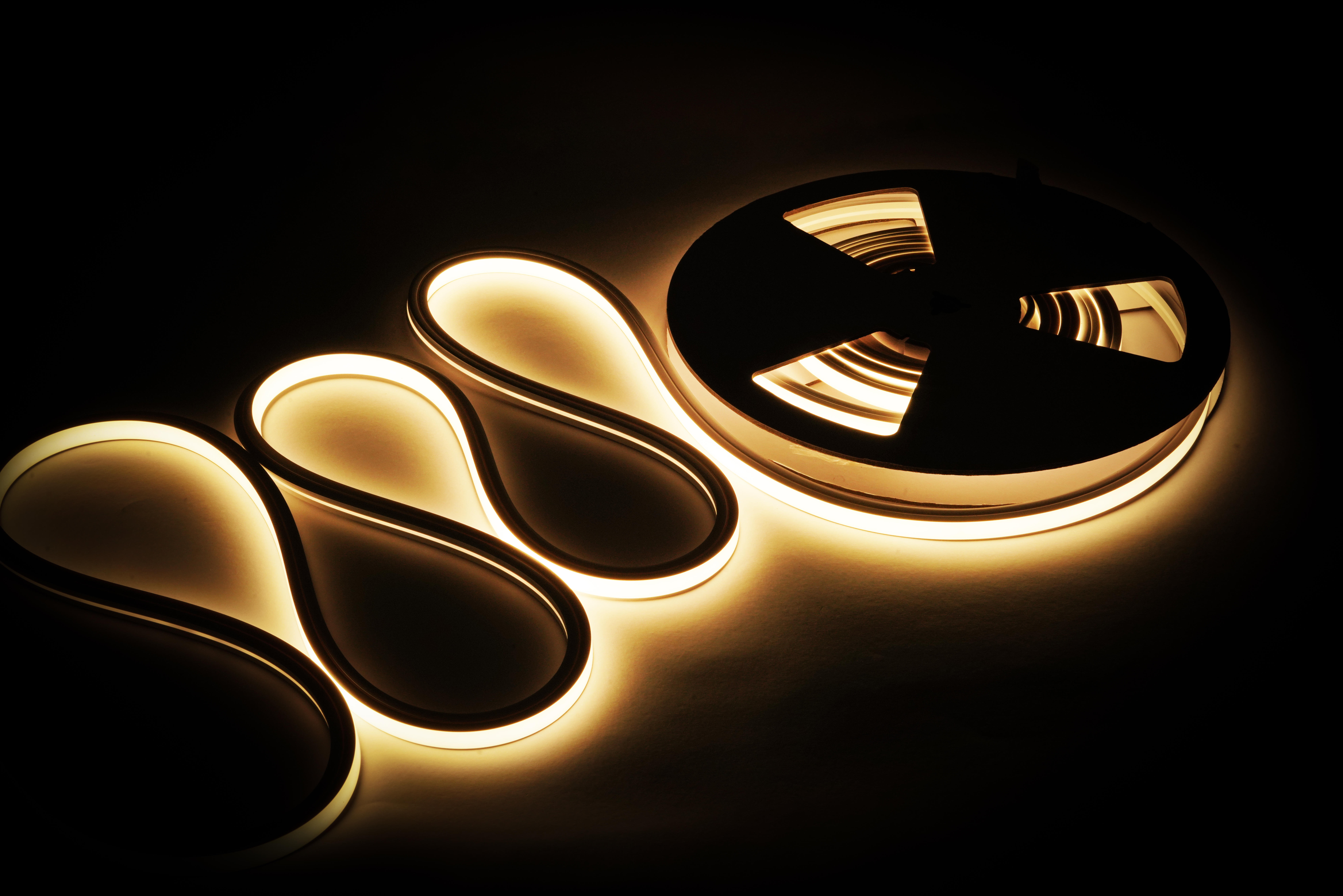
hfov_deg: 39.6
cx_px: 672
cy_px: 448
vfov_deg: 27.0
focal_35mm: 50
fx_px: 1865
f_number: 20
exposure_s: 1/160
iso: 640
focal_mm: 50
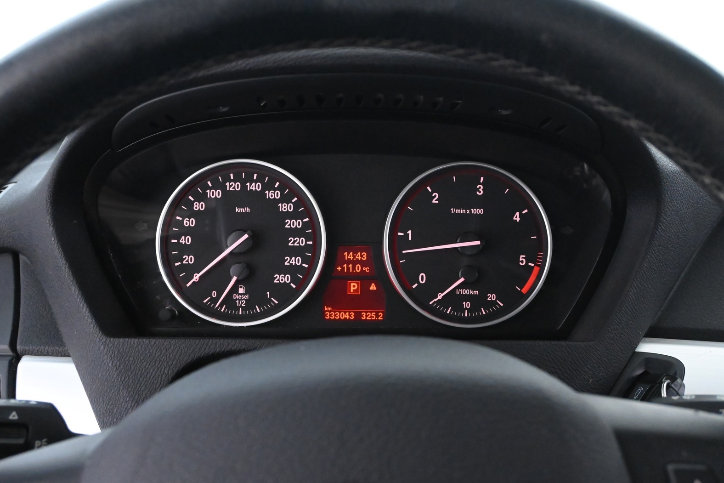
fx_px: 744
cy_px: 245
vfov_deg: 35.9
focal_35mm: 37
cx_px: 356
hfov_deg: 51.9
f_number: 5.6
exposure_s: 1/25
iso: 6400
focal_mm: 24
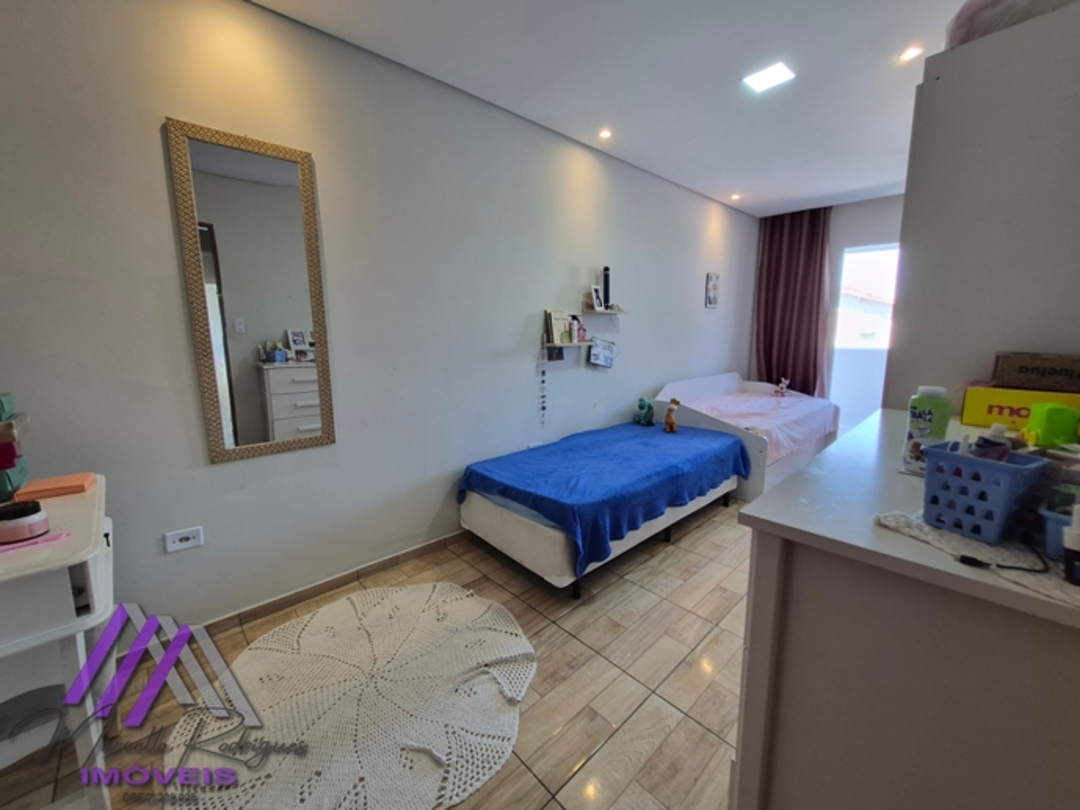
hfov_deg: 106.2
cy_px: 405
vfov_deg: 89.9
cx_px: 540
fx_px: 406
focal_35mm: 13
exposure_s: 1/60
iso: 100
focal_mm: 1.74
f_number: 2.2
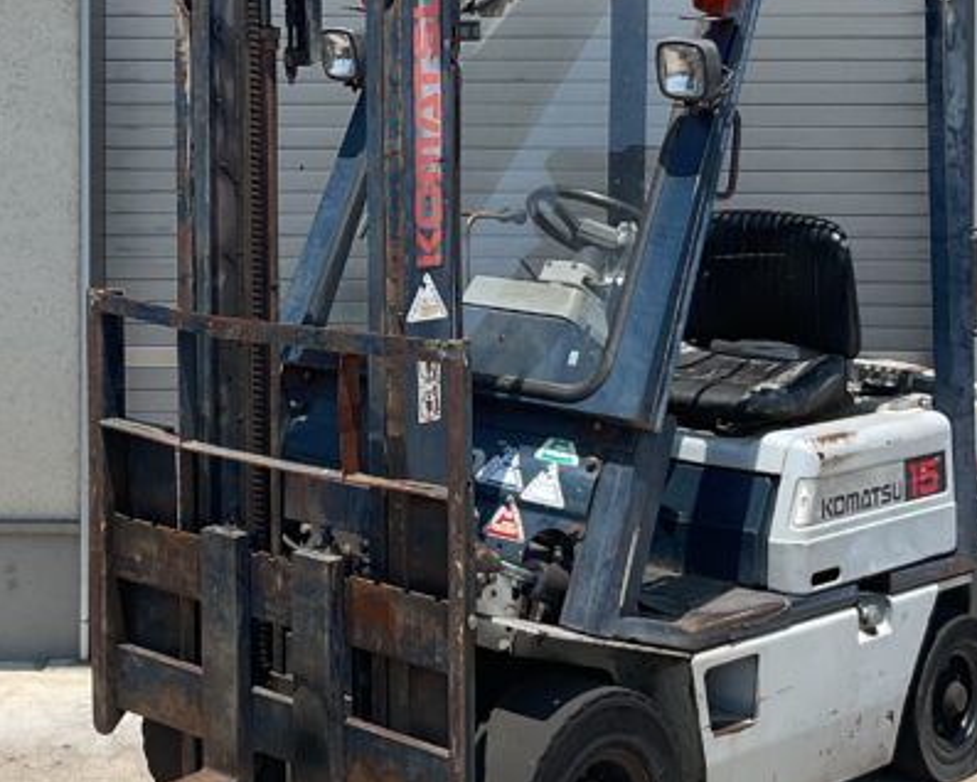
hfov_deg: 25.9
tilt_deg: -0.7
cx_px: 347
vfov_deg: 20.7
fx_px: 2112
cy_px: 138
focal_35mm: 73
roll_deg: +0.5
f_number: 1.8
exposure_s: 1/1984
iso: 16
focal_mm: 3
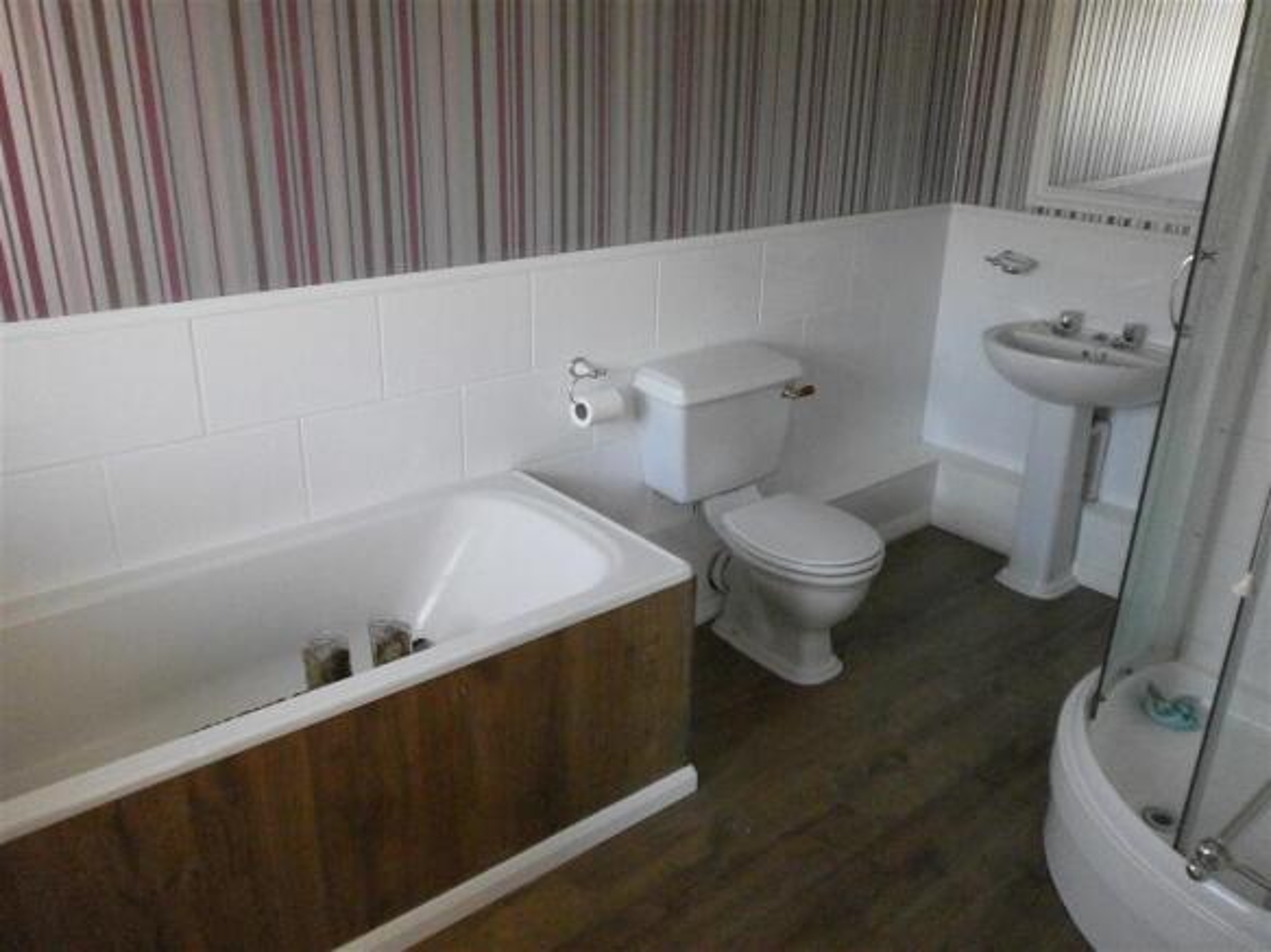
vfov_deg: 51.3
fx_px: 991
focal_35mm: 27
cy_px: 476
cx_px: 636
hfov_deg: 65.3
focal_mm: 4.8
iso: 800
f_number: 2.9
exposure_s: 1/125
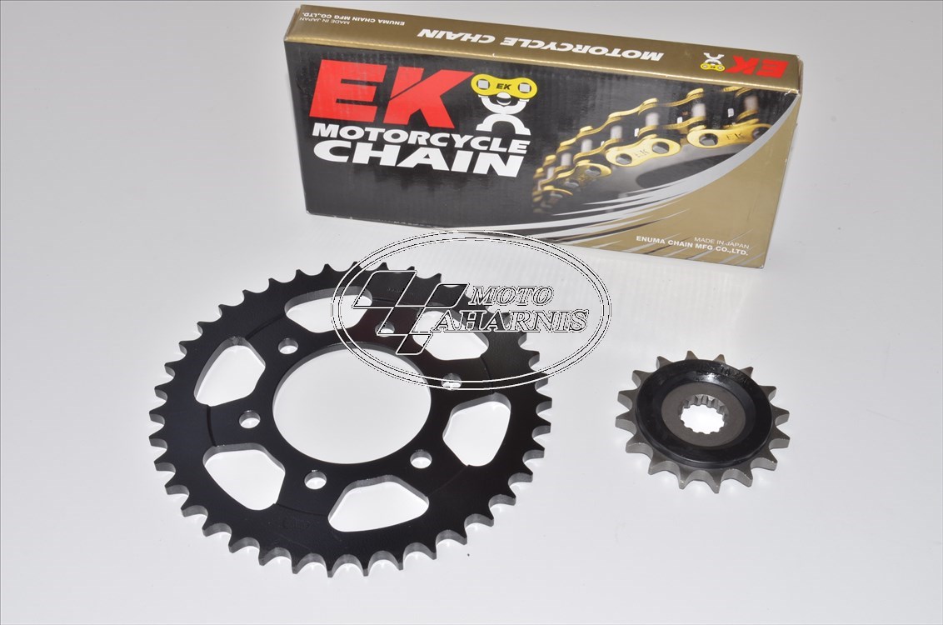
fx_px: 1255
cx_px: 472
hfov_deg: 41.2
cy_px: 312
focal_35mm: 48
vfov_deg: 28.0
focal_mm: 32
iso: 200
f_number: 16
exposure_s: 1/200
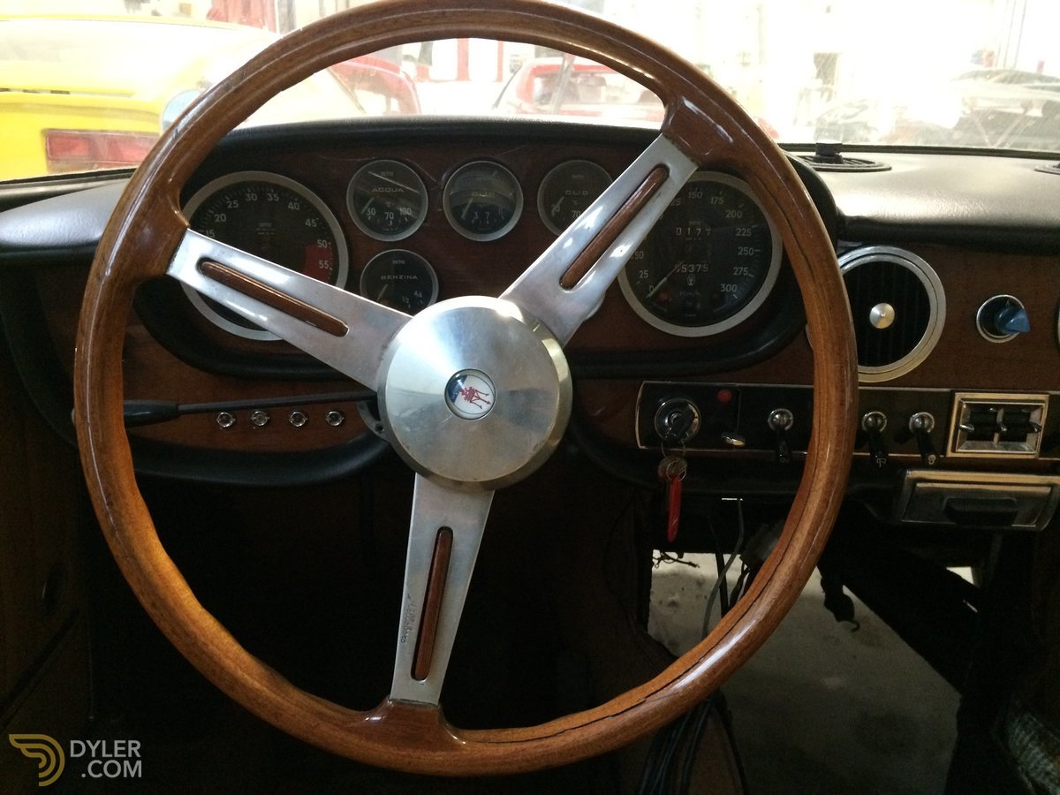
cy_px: 398
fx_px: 888
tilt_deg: -18.5
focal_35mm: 29
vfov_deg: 48.2
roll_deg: -2.6
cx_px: 530
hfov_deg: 61.7
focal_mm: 4.15
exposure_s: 1/15
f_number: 2.2
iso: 320
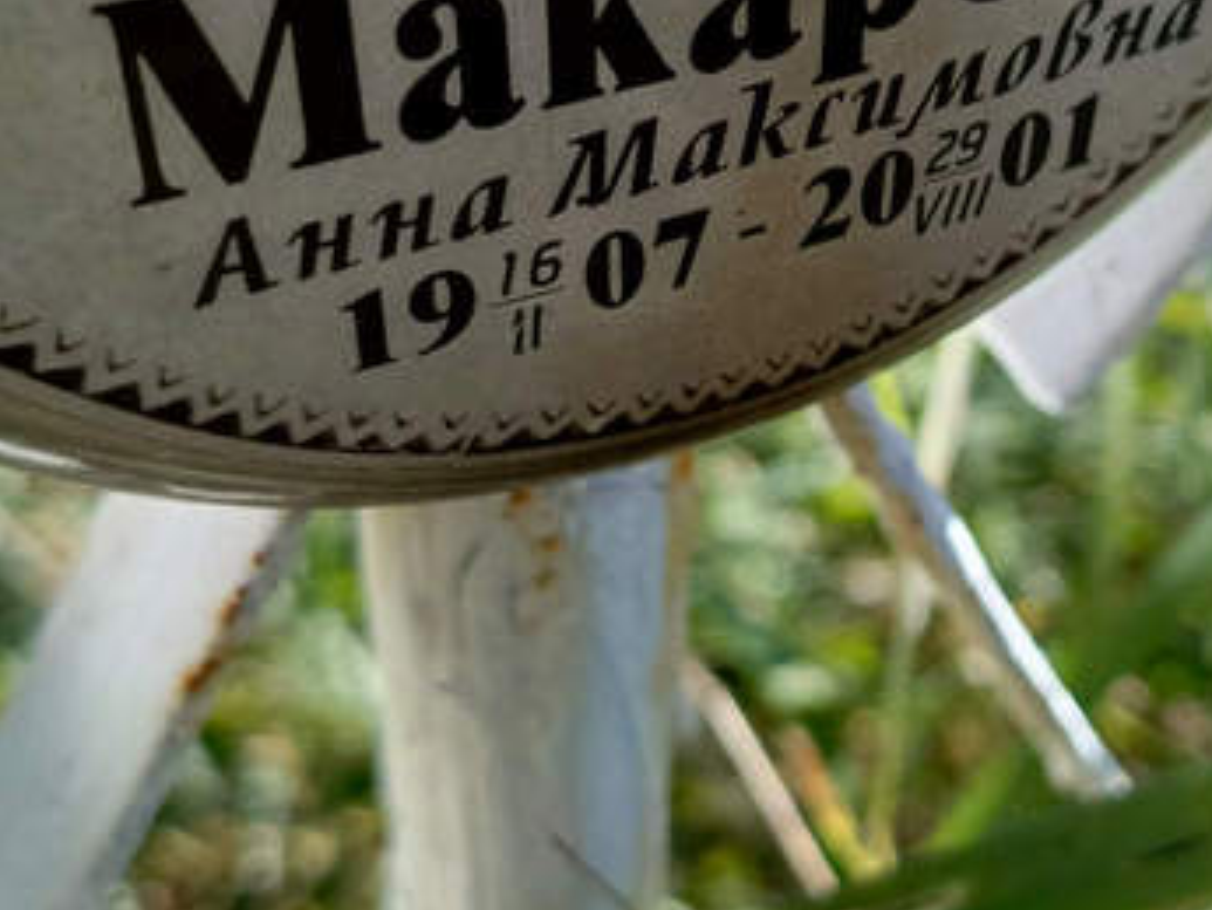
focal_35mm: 58
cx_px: 896
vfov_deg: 25.2
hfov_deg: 32.6
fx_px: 2031
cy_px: 397
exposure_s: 1/612
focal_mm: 4.76
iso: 115
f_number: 1.69
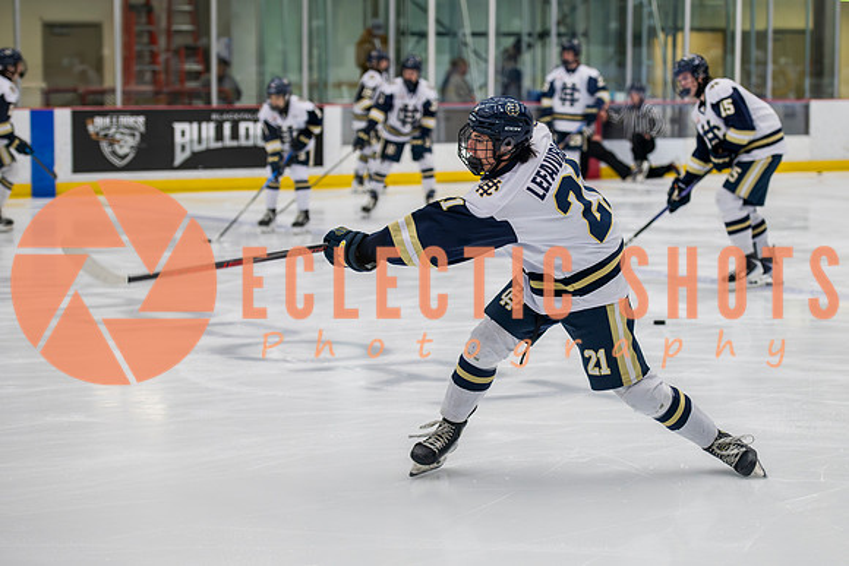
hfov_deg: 19.9
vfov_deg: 13.3
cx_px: 516
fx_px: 2422
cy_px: 296
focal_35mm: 103
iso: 2000
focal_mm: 82
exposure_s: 1/640
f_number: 3.2
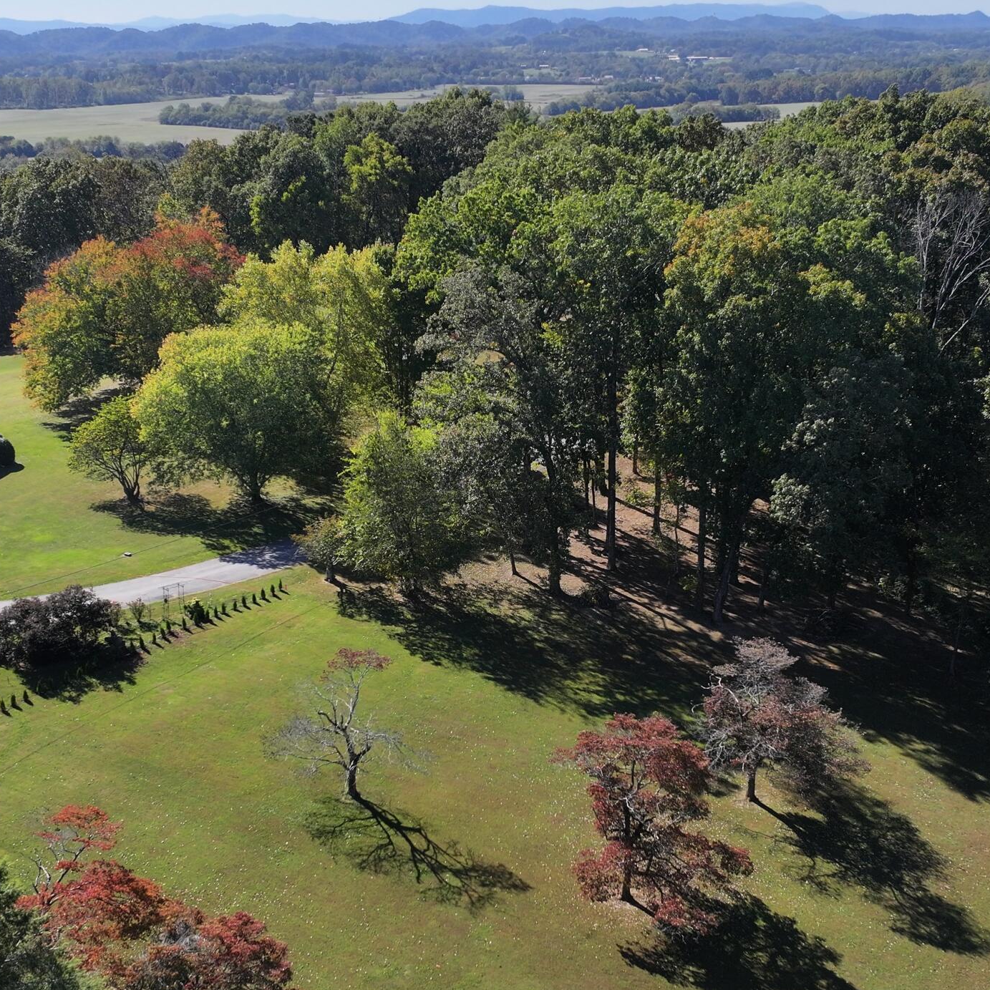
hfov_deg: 36.8
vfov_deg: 36.6
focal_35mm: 46
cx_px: 503
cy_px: 609
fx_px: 1488
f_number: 2.8
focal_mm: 12.29
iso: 230
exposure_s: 1/2500
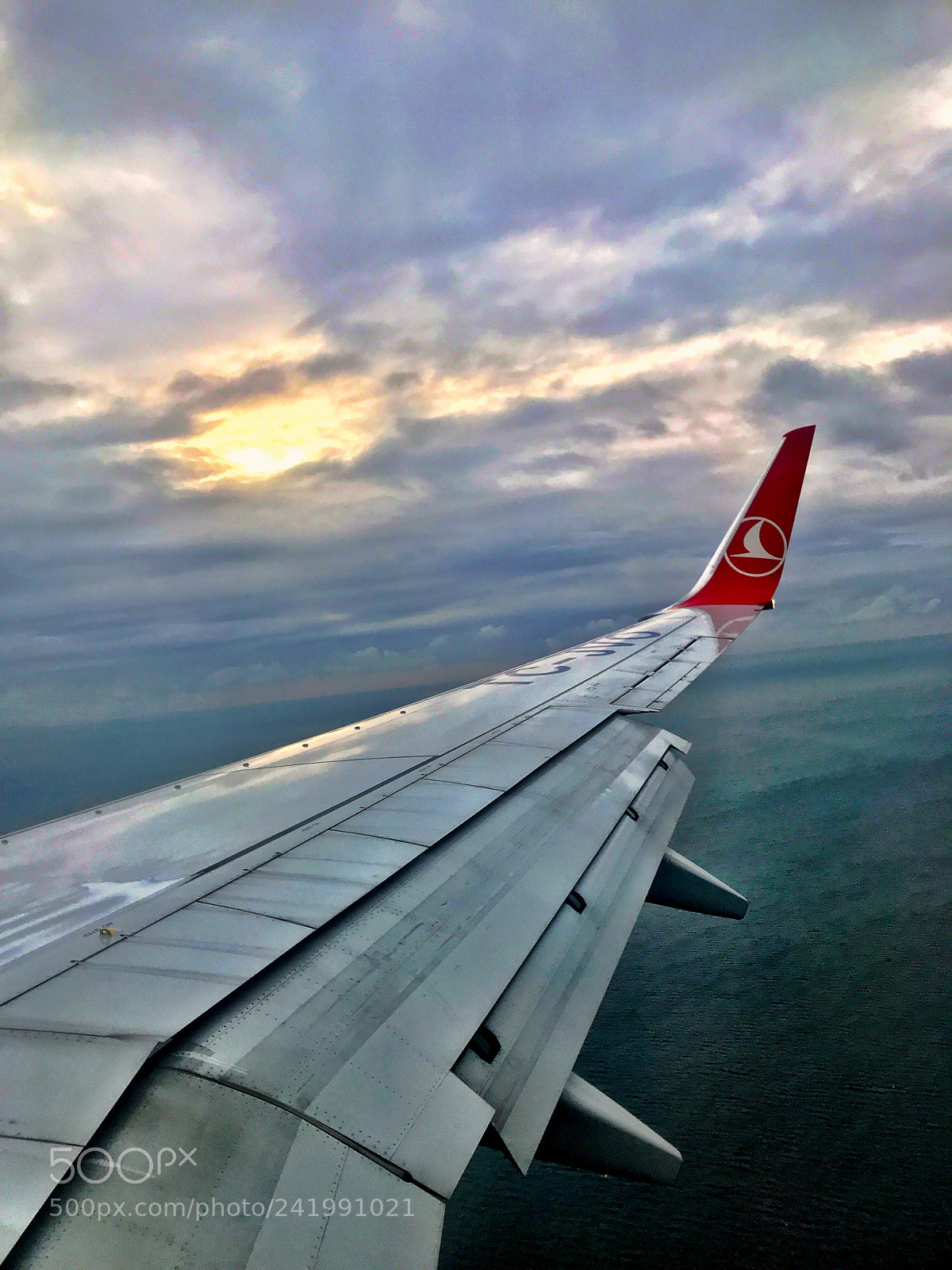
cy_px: 635
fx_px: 1027
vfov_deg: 63.4
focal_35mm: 28
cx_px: 476
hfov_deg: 49.7
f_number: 1.8
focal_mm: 3.99
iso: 25
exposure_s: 1/150
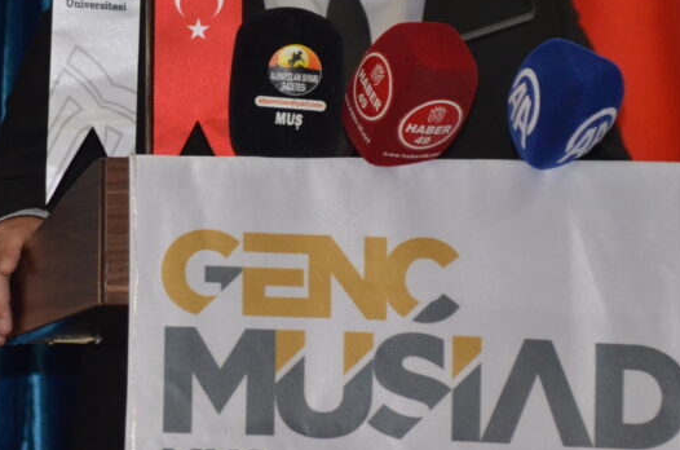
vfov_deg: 3.8
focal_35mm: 358
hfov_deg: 5.8
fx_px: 6746
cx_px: 397
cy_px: -59
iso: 800
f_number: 5.6
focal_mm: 98
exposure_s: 1/60
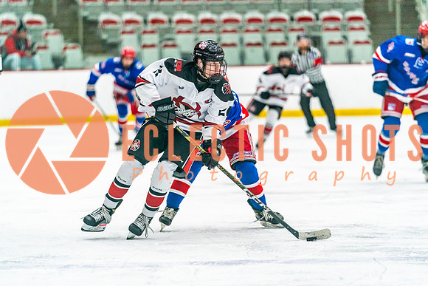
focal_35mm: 227
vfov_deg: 6.1
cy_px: 153
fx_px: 2701
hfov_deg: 9.1
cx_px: 211
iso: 3200
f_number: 2.8
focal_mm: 200
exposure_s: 1/1000
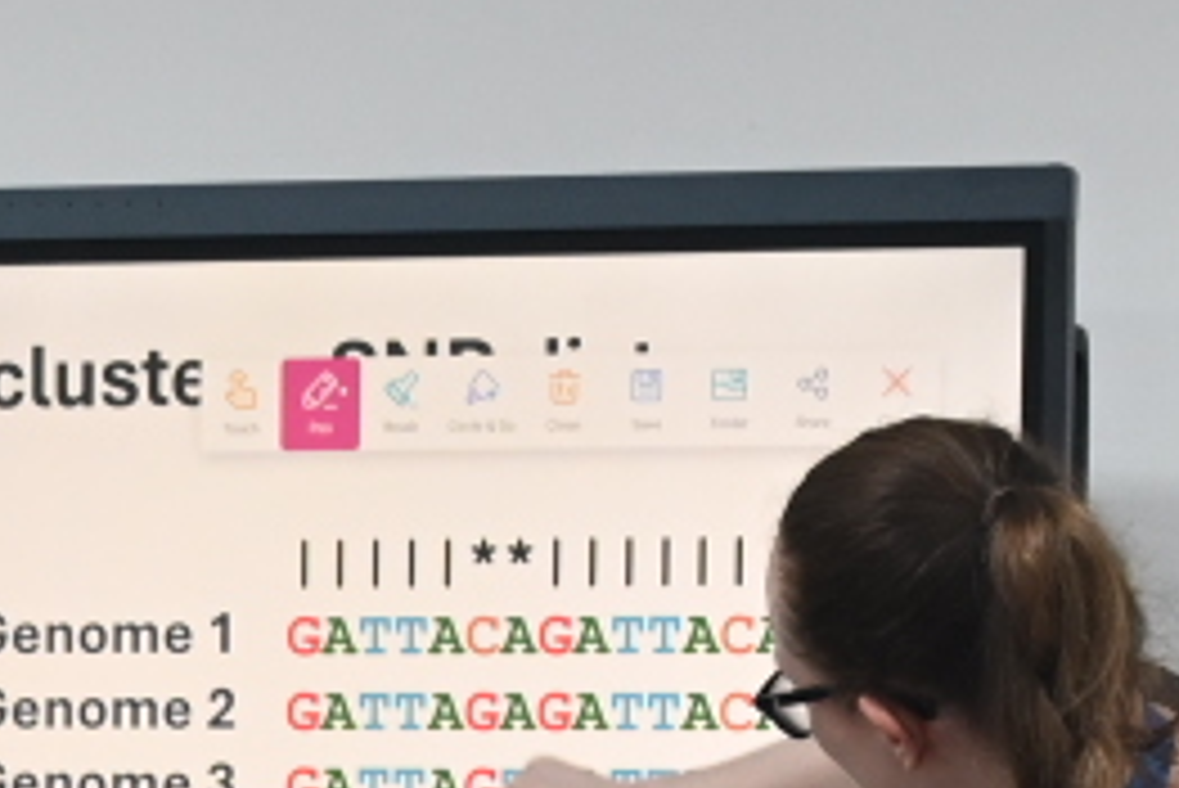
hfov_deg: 7.5
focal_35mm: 272
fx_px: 8913
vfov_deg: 4.8
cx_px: -441
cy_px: 2296
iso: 2000
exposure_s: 1/160
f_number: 4
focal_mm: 44
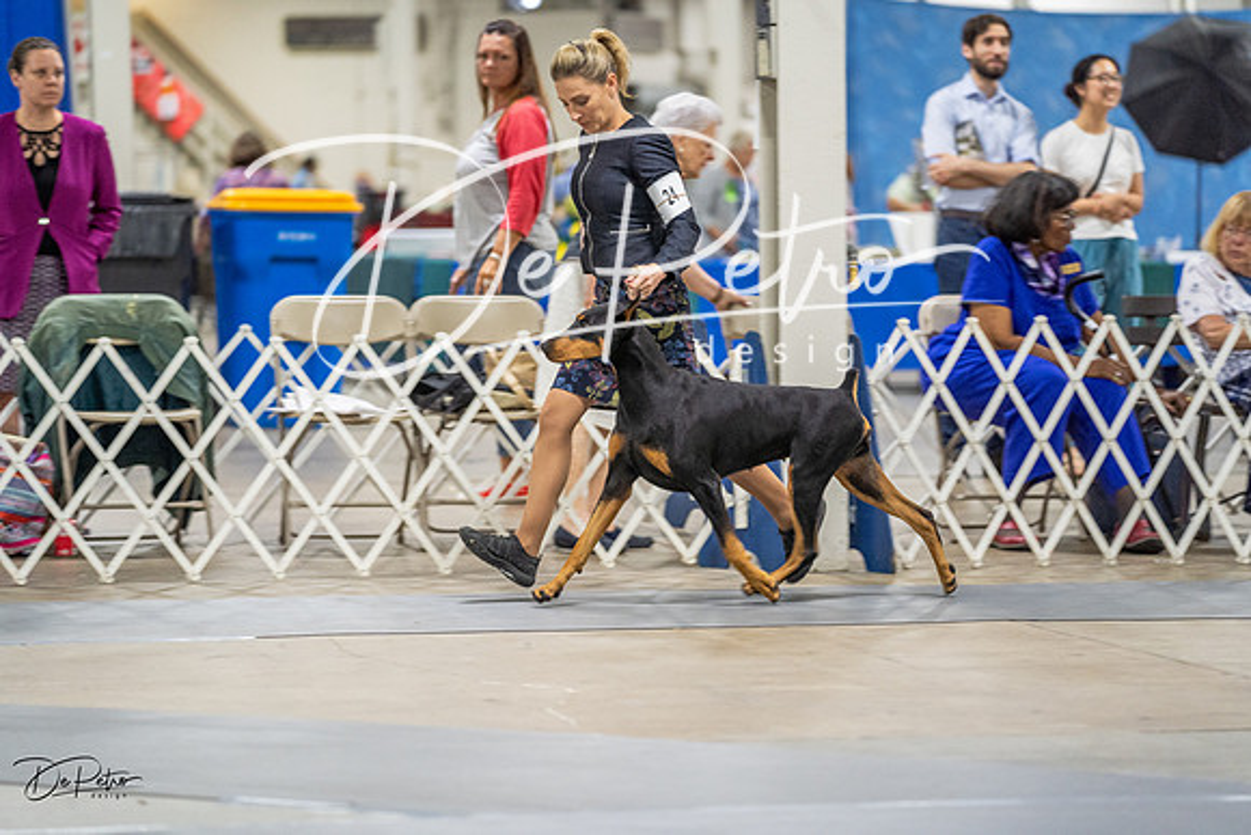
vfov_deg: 9.7
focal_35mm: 142
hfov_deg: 14.4
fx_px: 4935
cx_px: 626
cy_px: 418
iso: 2500
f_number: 2.8
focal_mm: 142
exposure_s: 1/160
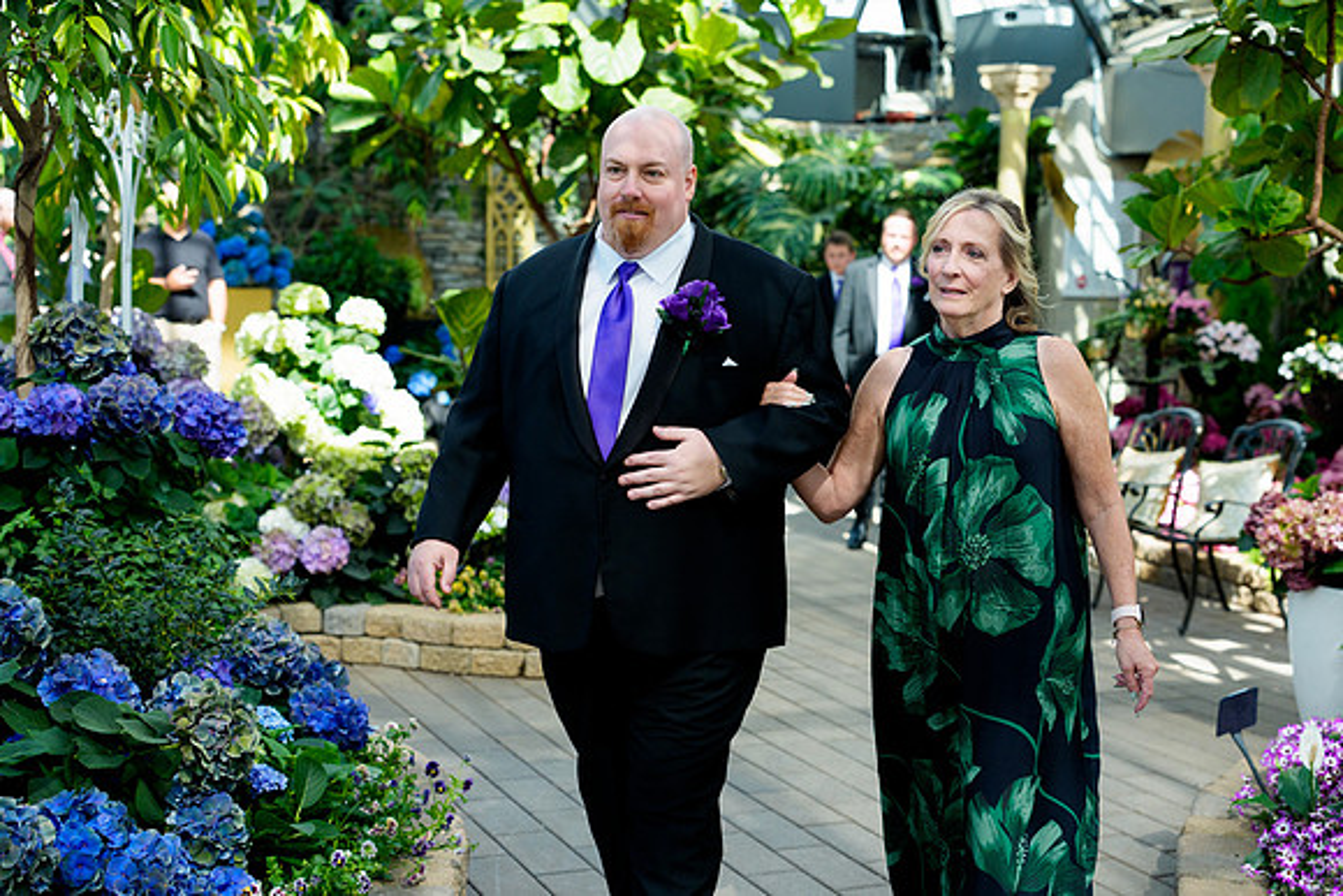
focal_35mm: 50
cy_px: 448
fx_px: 1866
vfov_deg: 27.0
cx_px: 672
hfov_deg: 39.6
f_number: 3.2
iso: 640
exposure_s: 1/2500
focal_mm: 50
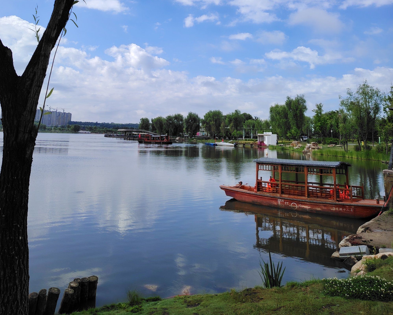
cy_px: 68
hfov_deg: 55.7
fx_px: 372
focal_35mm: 32
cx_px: 192
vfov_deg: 43.9
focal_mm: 5.25
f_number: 1.75
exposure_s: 1/909
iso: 100
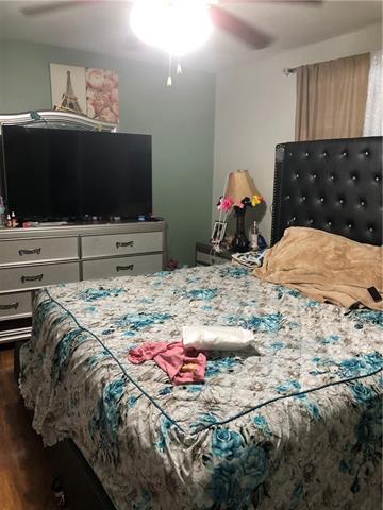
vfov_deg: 63.4
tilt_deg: -12.0
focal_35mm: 28
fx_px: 413
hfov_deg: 49.7
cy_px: 255
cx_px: 192
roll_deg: -0.3
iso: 64
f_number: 1.8
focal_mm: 3.99
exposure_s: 1/15
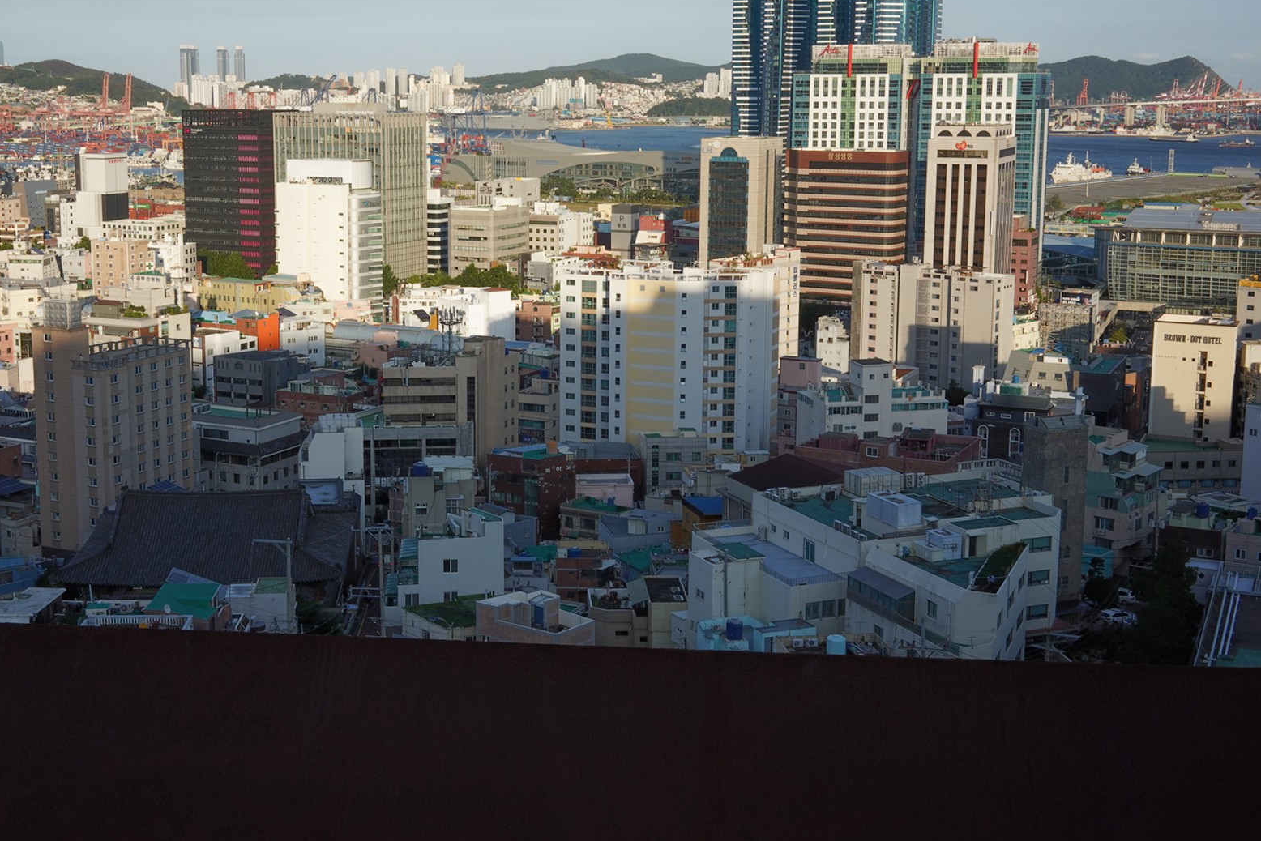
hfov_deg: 43.4
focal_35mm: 45
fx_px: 1576
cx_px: 517
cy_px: 321
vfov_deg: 29.8
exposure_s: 1/125
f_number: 20
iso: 400
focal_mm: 35
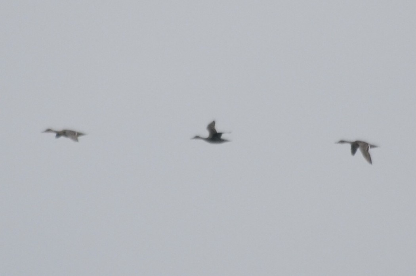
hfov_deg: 4.6
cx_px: 208
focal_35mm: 450
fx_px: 5190
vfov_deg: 3.0
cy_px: 138
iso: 640
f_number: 5.6
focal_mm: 300
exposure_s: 1/800
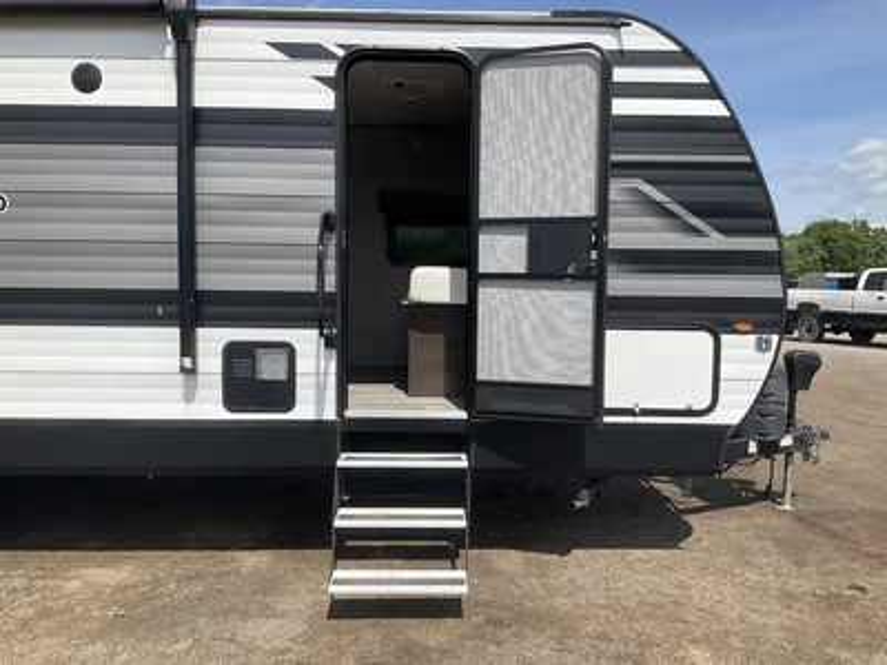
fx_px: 743
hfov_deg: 61.7
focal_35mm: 29
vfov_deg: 48.2
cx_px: 444
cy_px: 332
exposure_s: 1/2058
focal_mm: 3
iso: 25
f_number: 1.8
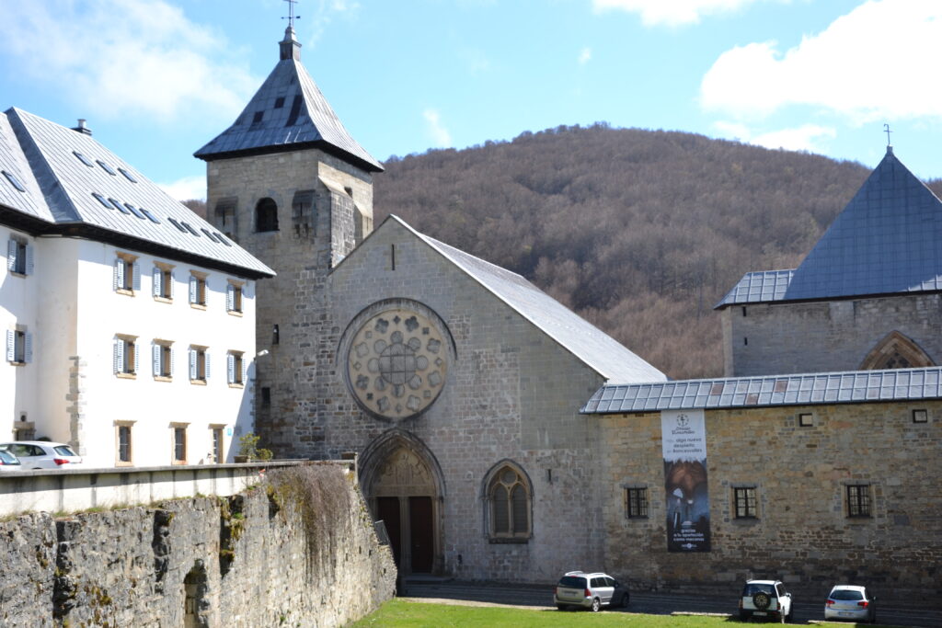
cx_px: 471
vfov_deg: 28.1
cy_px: 314
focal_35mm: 48
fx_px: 1256
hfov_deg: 41.1
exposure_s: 1/200
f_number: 7.1
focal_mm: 32
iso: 100
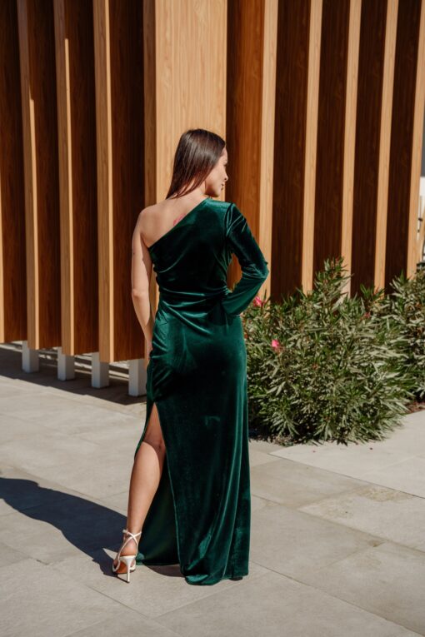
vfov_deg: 39.6
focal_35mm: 50
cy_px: 318
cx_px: 212
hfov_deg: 27.0
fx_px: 885
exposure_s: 1/1000
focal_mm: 50
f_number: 5
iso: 100
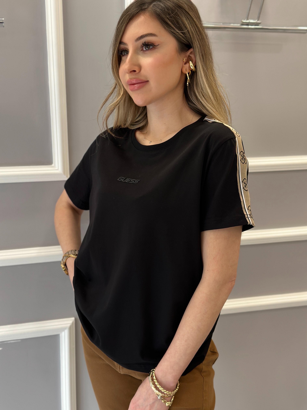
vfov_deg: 39.7
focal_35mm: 48
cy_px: 205
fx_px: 568
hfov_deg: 30.3
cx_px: 154
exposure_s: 1/102
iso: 125
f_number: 1.78
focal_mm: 6.86
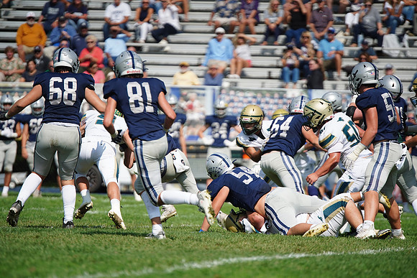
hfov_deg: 6.9
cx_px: 208
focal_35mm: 300
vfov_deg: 4.6
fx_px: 3476
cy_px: 139
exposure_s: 1/8000
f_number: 2.8
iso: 500
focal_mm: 300
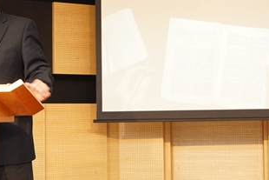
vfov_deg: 14.1
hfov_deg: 21.0
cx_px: 147
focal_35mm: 97
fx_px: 725
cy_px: 78
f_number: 4
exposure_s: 1/50
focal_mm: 43
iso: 1600
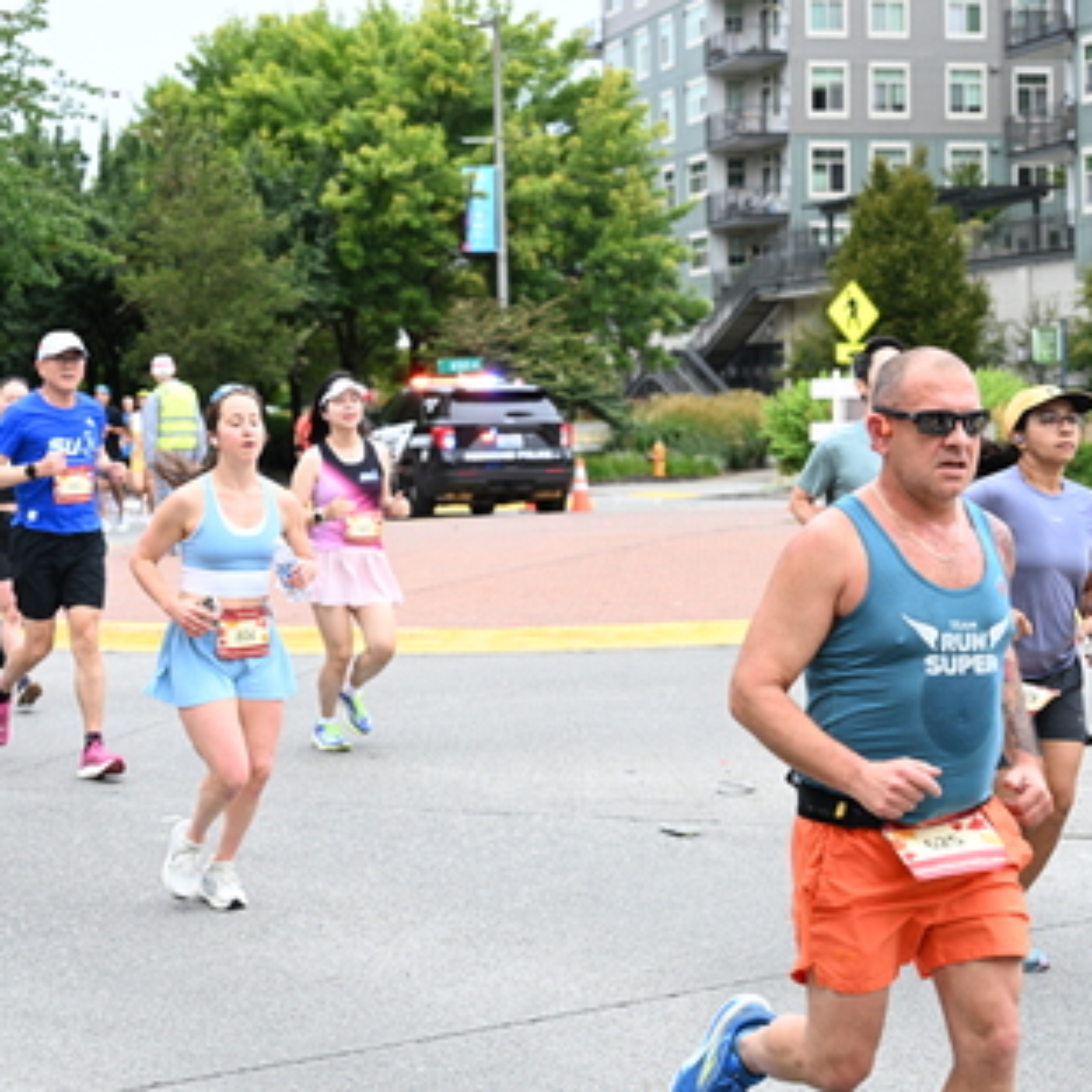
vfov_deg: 26.1
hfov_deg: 26.0
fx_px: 2356
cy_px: 506
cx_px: 406
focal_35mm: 66
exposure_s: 1/800
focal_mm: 44
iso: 2000
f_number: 4
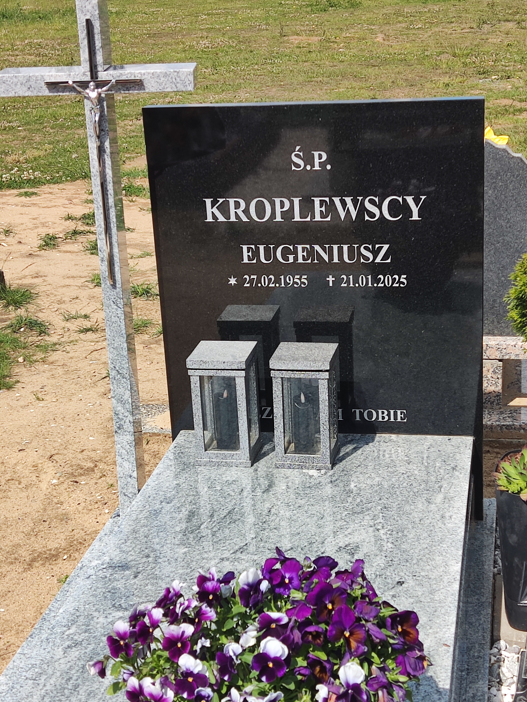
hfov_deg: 23.6
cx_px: 287
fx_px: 1259
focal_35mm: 62
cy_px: 368
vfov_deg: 31.2
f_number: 1.79
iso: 50
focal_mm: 4.71
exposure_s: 1/1608
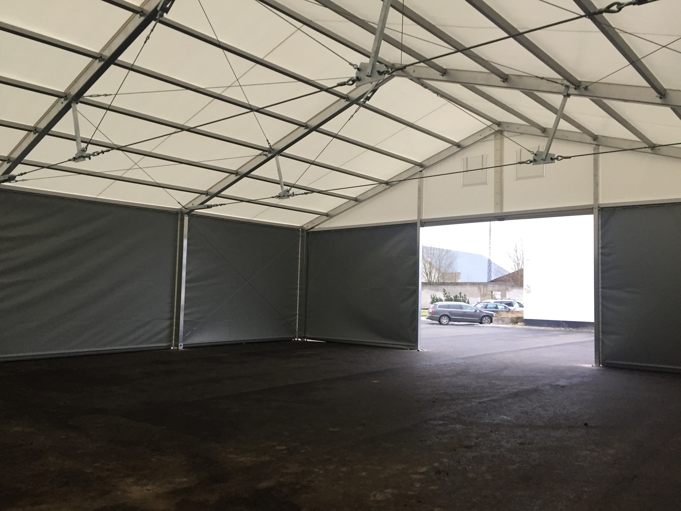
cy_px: 256
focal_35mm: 29
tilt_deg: +3.8
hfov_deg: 61.7
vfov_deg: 48.2
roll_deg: -2.3
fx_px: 571
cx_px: 340
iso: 160
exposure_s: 1/33
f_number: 2.2
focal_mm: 4.15
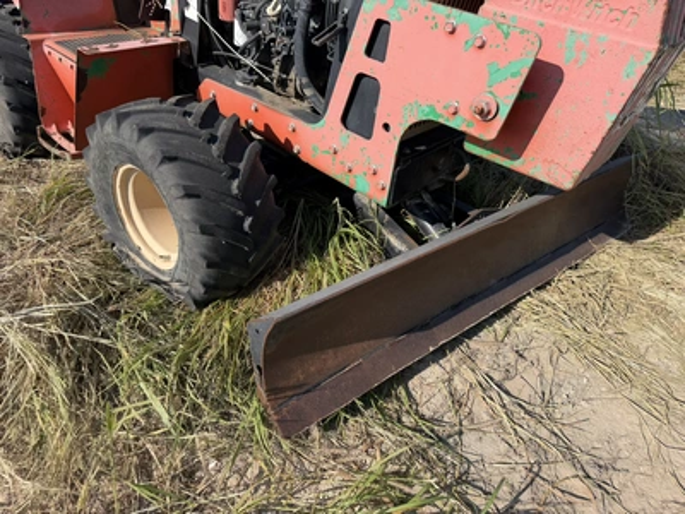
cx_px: 342
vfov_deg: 56.8
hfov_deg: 71.6
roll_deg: -0.2
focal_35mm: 24
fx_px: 475
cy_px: 257
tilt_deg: -36.3
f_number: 1.78
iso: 80
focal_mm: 6.76
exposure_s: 1/3759
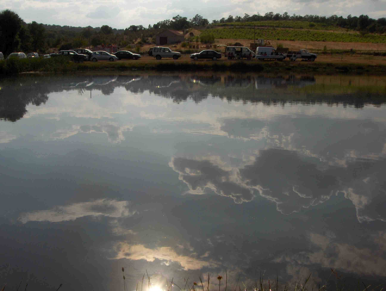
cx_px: 193
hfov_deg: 47.8
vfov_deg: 36.9
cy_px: 146
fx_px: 436
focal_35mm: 39
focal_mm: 8
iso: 100
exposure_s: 1/2083
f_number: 4.8
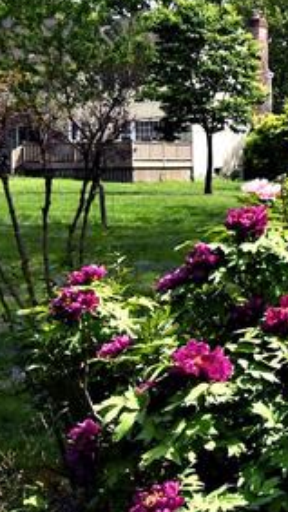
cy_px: 160
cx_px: 658
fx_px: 978
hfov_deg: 13.2
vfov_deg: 29.1
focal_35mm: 72
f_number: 4.8
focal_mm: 13
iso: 1000
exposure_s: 1/8000
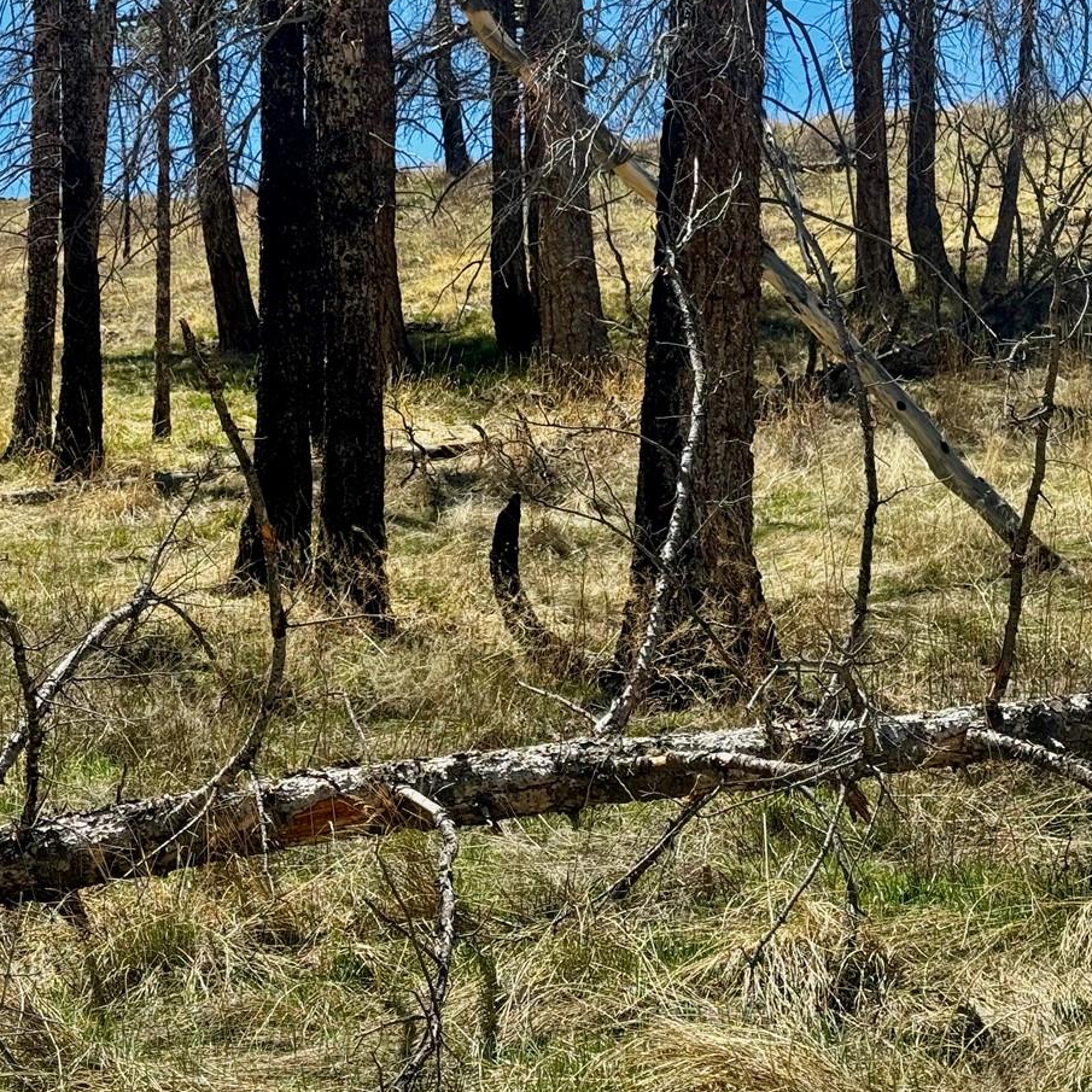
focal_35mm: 75
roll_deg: -0.4
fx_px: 2677
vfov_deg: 23.0
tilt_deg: +10.9
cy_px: 399
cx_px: 443
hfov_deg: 23.0
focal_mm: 6.76
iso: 64
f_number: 1.78
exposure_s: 1/2513
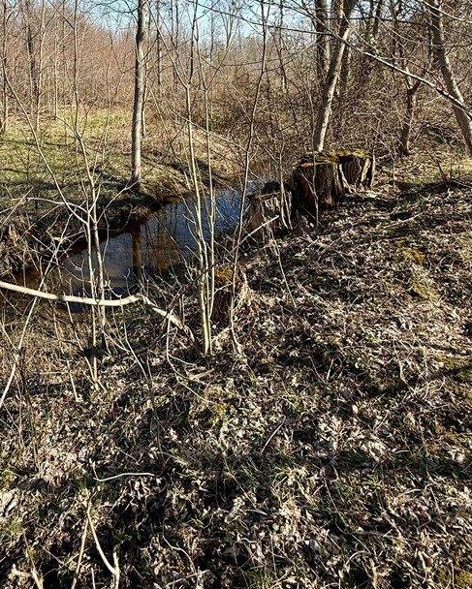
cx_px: 137
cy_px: 118
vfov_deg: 66.0
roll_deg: -0.2
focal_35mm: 23
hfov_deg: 58.7
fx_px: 401
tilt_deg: -8.7
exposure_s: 1/1145
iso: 50
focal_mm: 2.22
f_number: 2.2
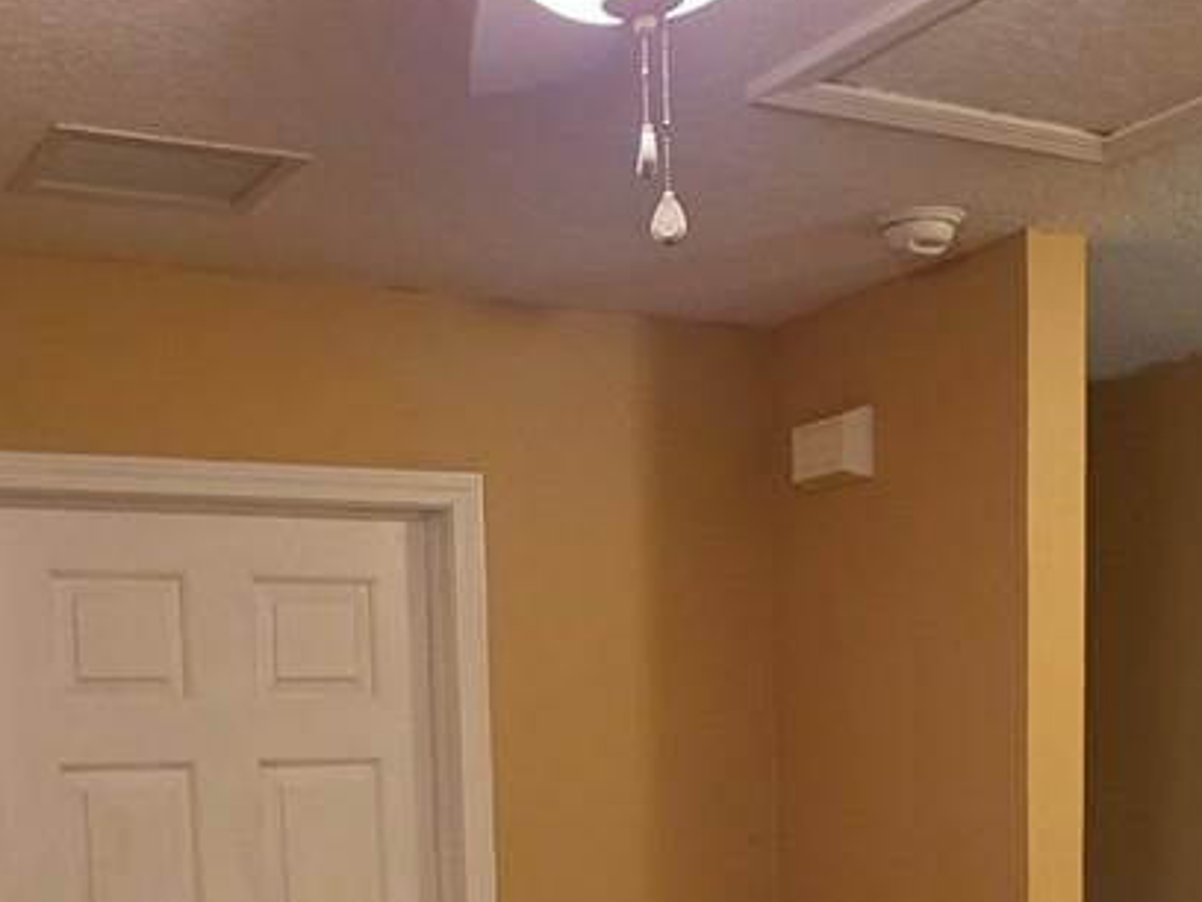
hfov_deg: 37.4
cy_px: 1041
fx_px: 1771
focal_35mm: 51
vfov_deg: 26.0
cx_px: 513
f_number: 1.9
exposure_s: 1/60
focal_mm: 2.2
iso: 160
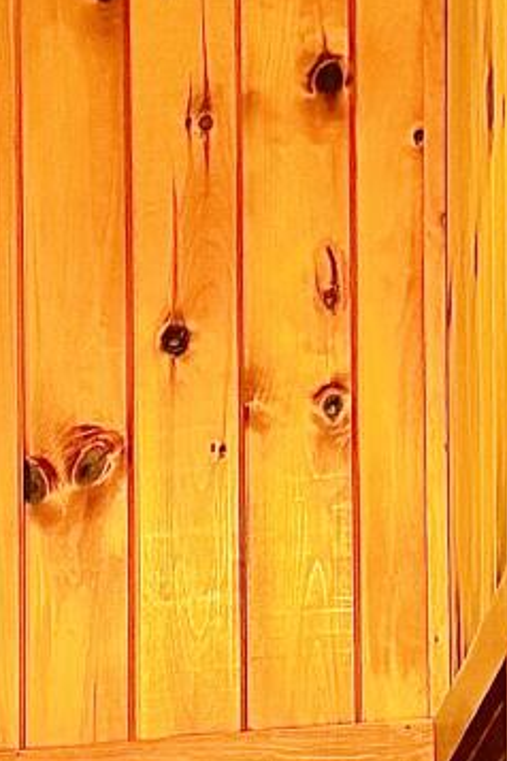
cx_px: -833
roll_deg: +1.0
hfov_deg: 8.6
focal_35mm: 140
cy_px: 1339
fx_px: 2957
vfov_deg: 13.3
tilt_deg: -1.4
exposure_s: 1/40
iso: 800
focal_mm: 6.76
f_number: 1.78
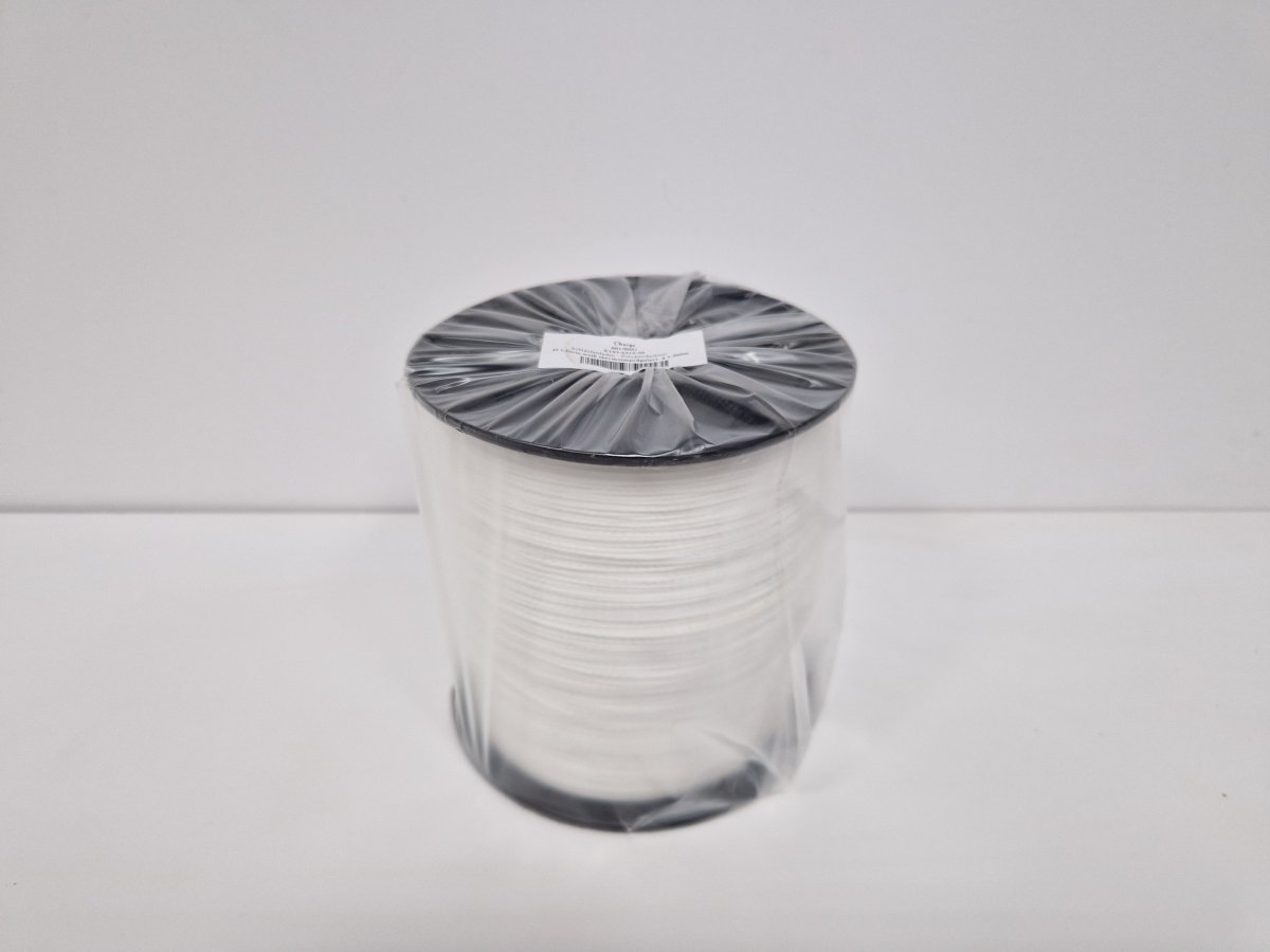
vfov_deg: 58.9
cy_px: 476
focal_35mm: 23
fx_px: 844
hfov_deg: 73.9
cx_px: 635
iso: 50
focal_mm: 5.4
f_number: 1.8
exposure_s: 1/180
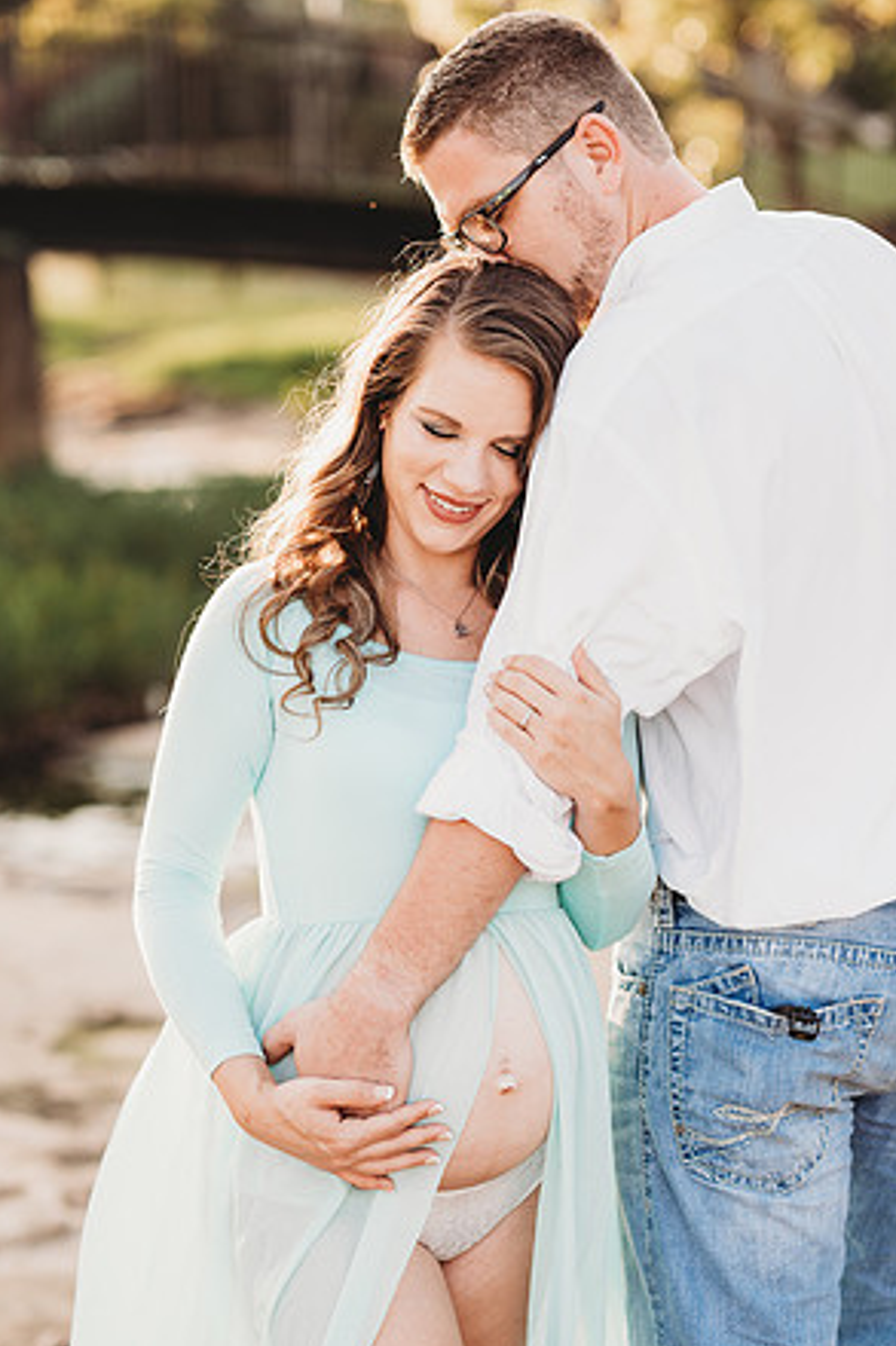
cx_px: 443
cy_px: 682
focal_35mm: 87
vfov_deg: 23.4
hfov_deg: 15.7
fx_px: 3250
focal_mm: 85
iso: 160
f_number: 2.5
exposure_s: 1/400
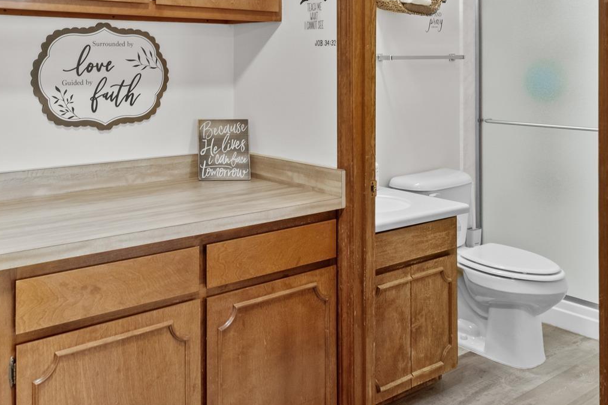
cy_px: 49
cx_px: 215
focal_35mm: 37
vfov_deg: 34.2
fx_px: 625
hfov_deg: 51.2
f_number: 7.1
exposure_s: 1
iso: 400
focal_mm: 10
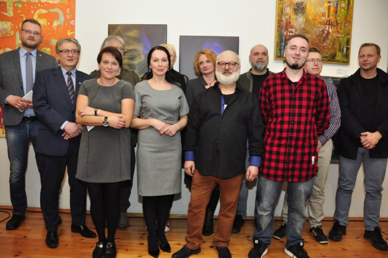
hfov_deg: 67.4
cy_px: 129
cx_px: 194
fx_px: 291
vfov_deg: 47.9
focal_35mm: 27
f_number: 3.5
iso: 1000
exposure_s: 1/125
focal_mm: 18
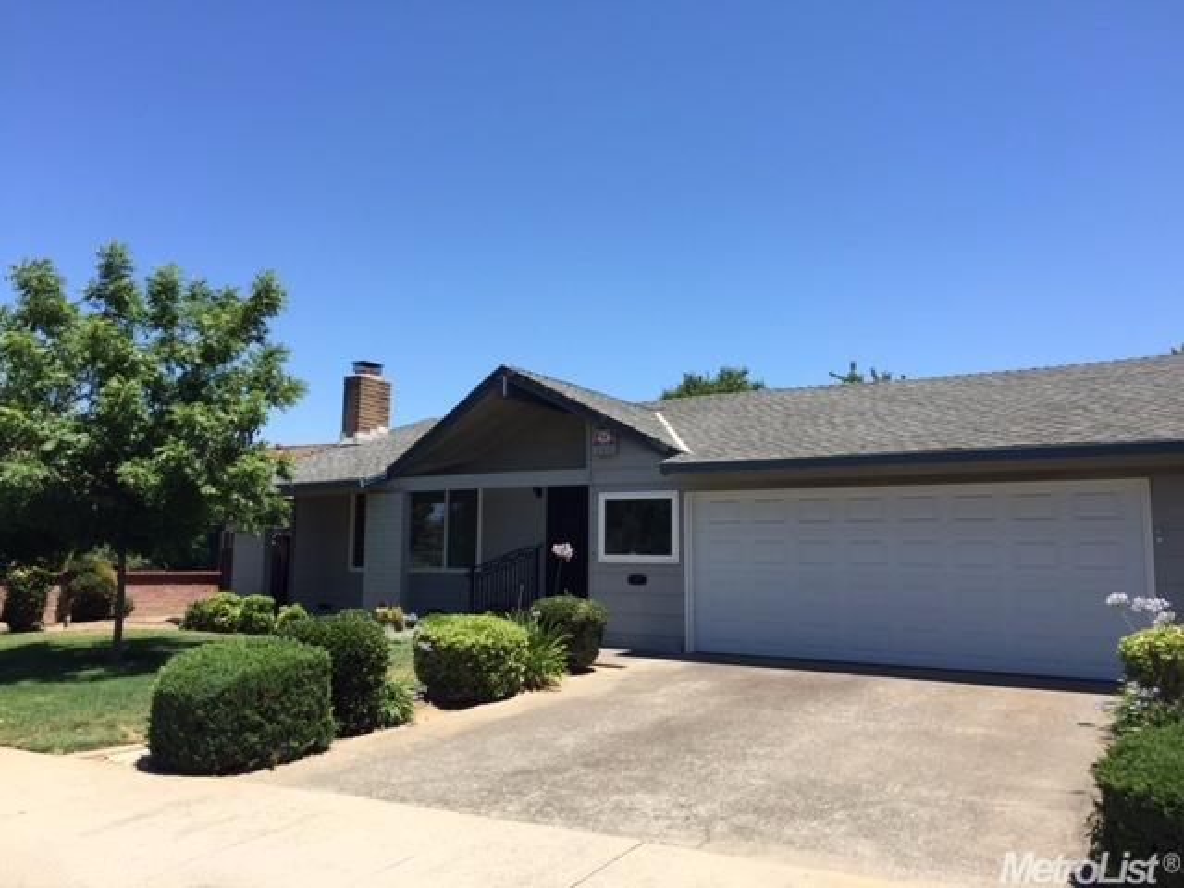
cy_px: 444
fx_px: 992
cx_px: 592
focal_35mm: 29
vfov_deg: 48.2
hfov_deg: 61.7
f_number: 2.2
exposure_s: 1/1522
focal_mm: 4.15
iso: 32
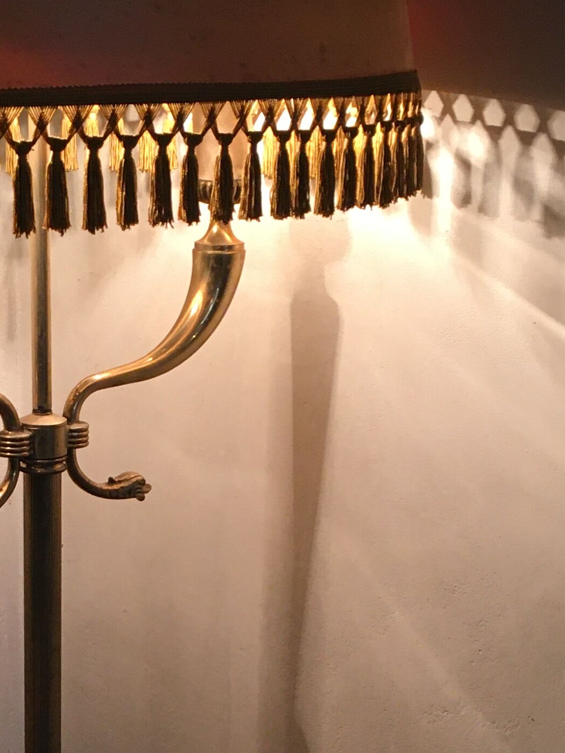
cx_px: 103
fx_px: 1828
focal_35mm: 84
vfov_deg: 22.6
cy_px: 694
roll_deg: +3.2
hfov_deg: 17.4
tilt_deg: -23.8
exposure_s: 1/33
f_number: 2.2
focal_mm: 4.15
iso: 50
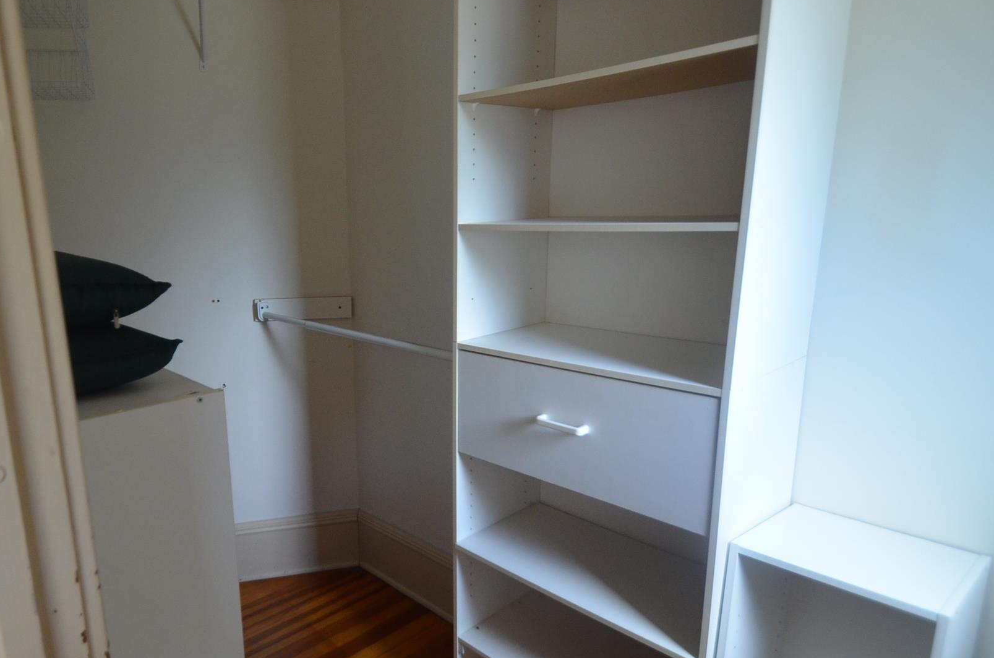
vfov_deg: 54.9
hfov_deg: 74.2
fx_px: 634
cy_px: 327
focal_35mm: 23
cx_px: 342
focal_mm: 10
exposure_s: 1/50
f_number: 3.5
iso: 800
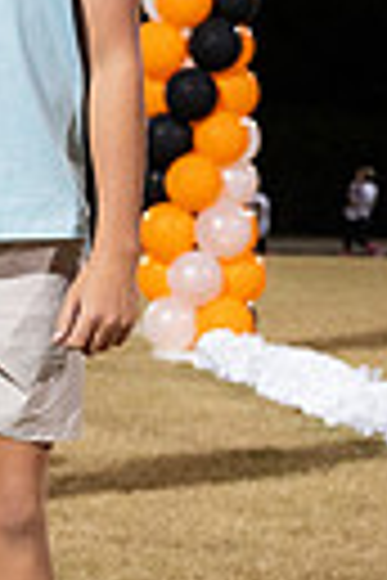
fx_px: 3628
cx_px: -230
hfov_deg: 6.0
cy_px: 247
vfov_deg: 9.1
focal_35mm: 225
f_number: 4
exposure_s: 1/250
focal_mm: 50
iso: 3200
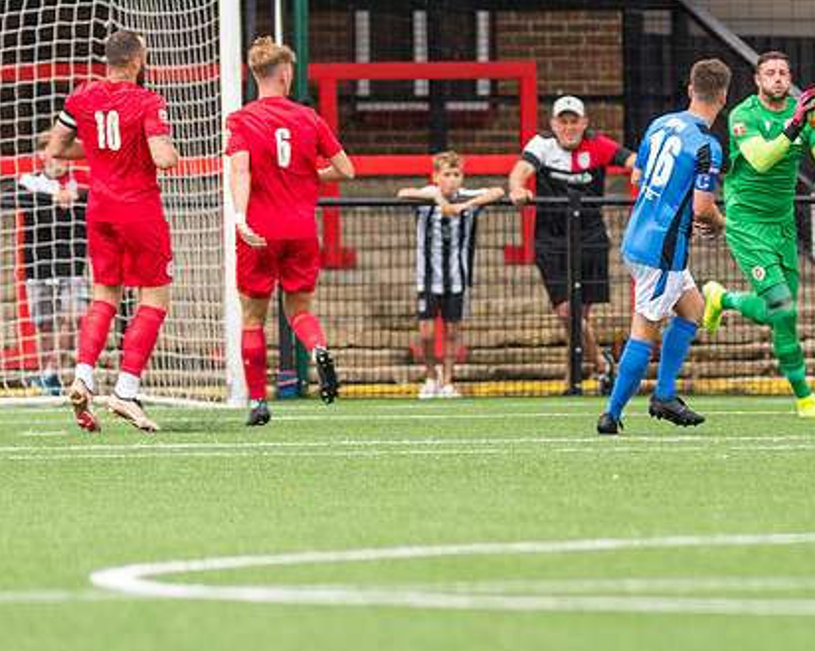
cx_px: 1100
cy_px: 307
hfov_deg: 2.3
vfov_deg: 1.9
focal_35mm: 831
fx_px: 20030
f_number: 2.8
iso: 400
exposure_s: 1/3200
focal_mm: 300
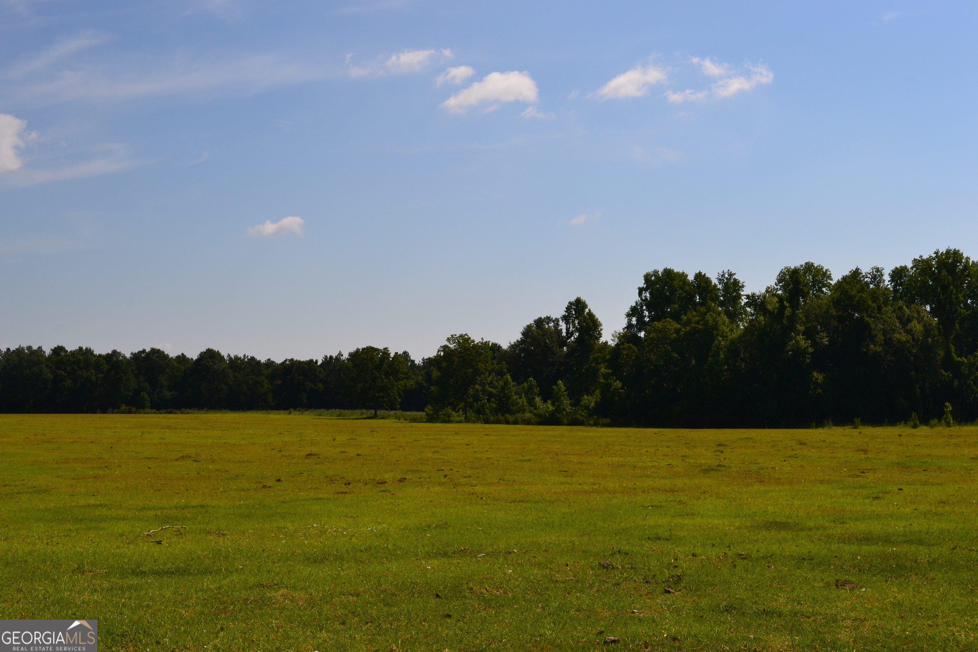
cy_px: 326
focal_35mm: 48
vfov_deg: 28.1
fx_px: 1304
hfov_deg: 41.1
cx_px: 489
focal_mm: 32
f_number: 11
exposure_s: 1/500
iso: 280
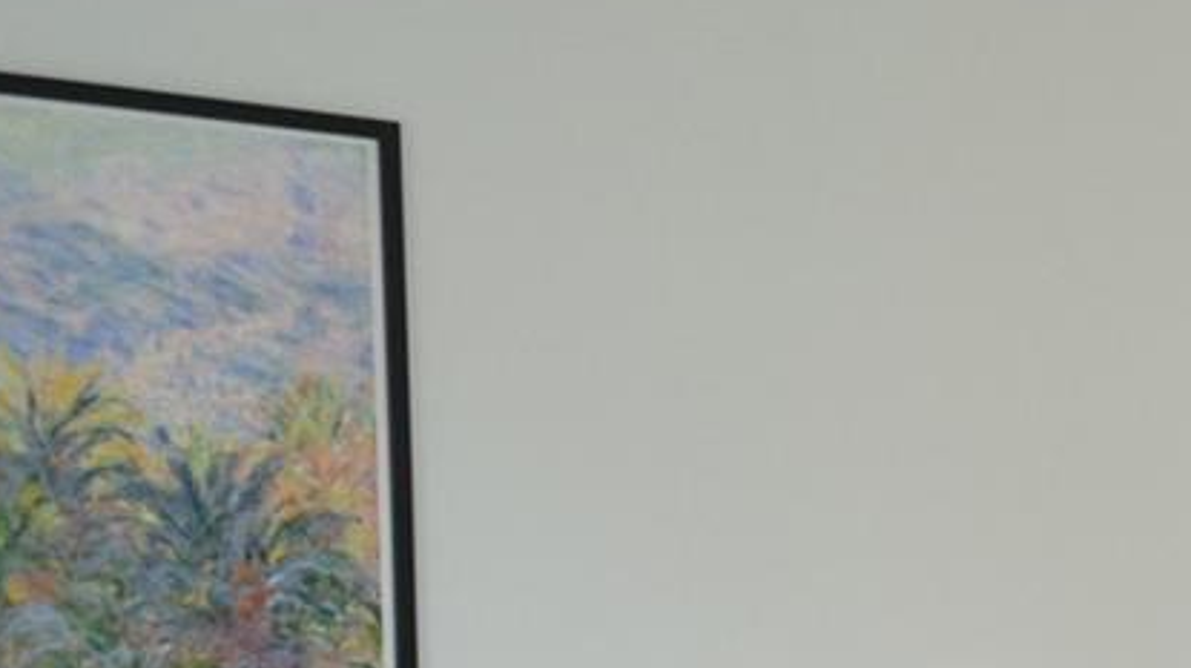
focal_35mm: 97
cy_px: 849
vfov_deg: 12.1
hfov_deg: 17.4
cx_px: 2213
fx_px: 3062
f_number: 4.2
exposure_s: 1/60
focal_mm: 16
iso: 900
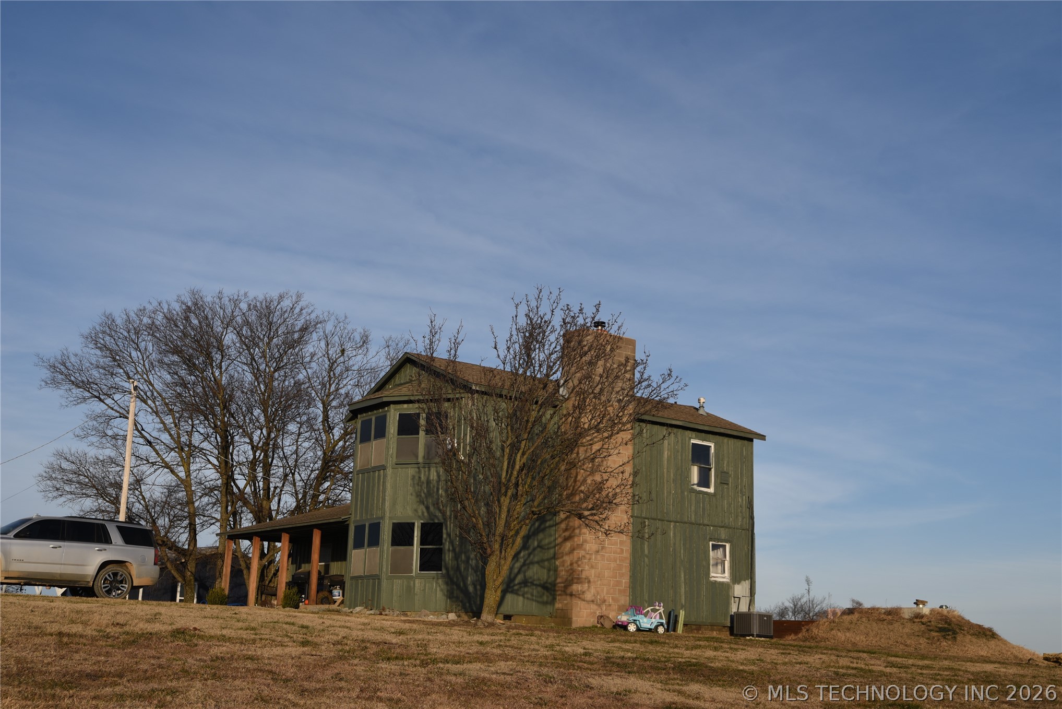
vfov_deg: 30.5
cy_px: 354
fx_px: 1298
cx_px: 531
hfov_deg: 44.5
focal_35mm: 44
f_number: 9
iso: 100
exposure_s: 1/320
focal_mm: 44
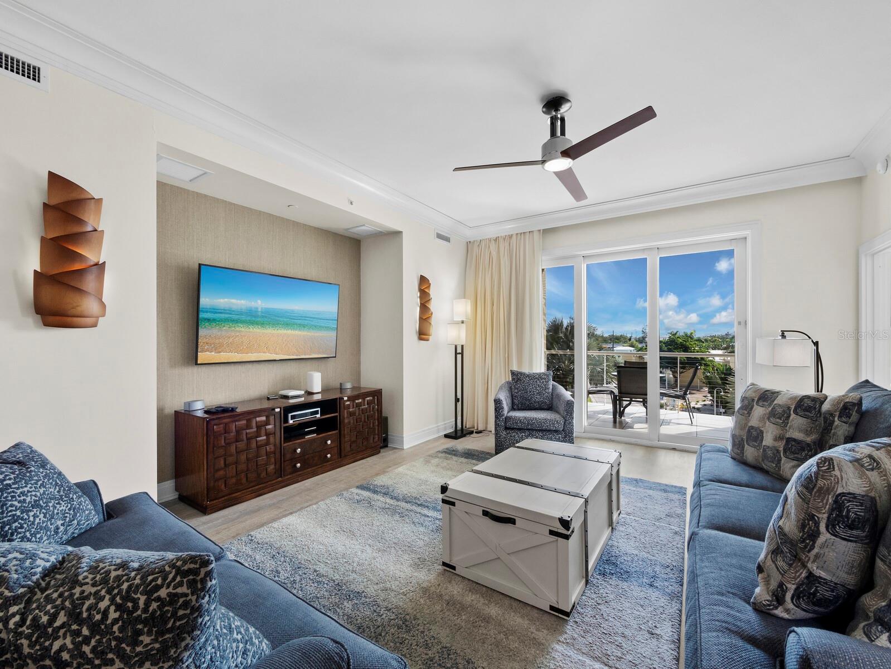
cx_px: 446
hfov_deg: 102.0
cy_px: 334
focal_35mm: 14
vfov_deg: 85.7
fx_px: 361
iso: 640
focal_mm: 7
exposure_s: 1/10
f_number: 9
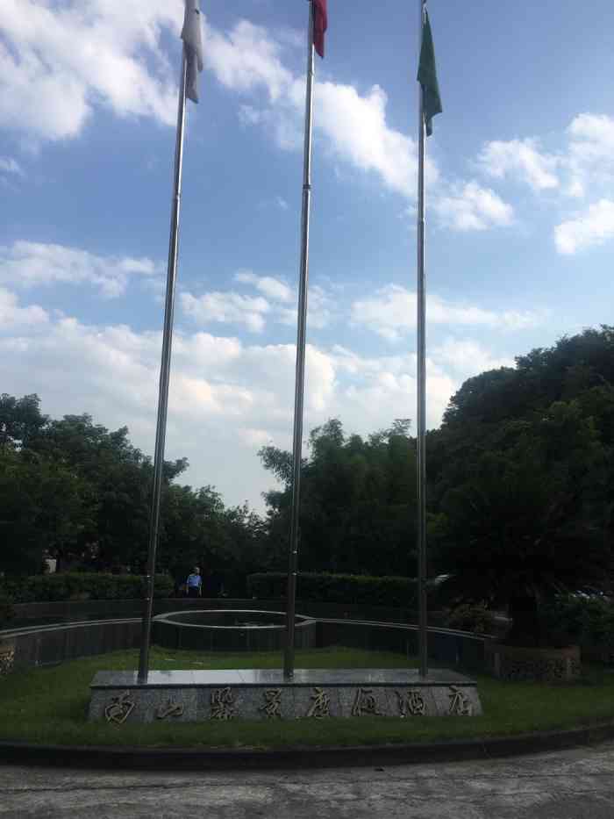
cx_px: 307
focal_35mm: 29
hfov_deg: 48.2
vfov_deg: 61.7
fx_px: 686
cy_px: 410
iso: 25
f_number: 2.2
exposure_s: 1/1261
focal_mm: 4.15
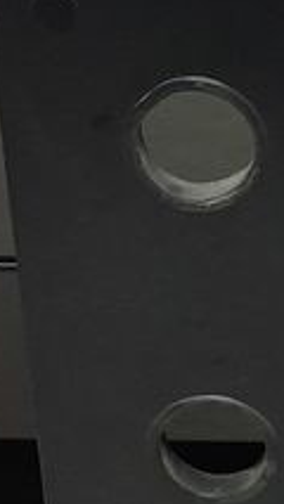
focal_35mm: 133
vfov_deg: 16.1
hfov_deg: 9.1
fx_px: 1778
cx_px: 277
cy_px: 348
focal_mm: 3.98
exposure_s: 1/33
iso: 500
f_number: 1.8
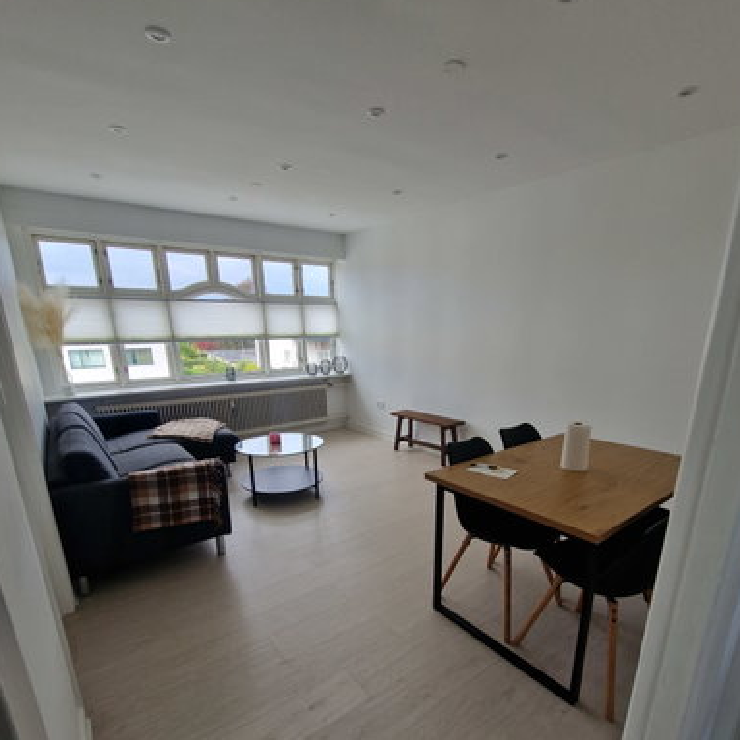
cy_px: 455
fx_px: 387
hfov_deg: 87.4
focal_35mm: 16
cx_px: 377
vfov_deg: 86.0
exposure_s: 1/100
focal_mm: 2.2
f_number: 2.2
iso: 80
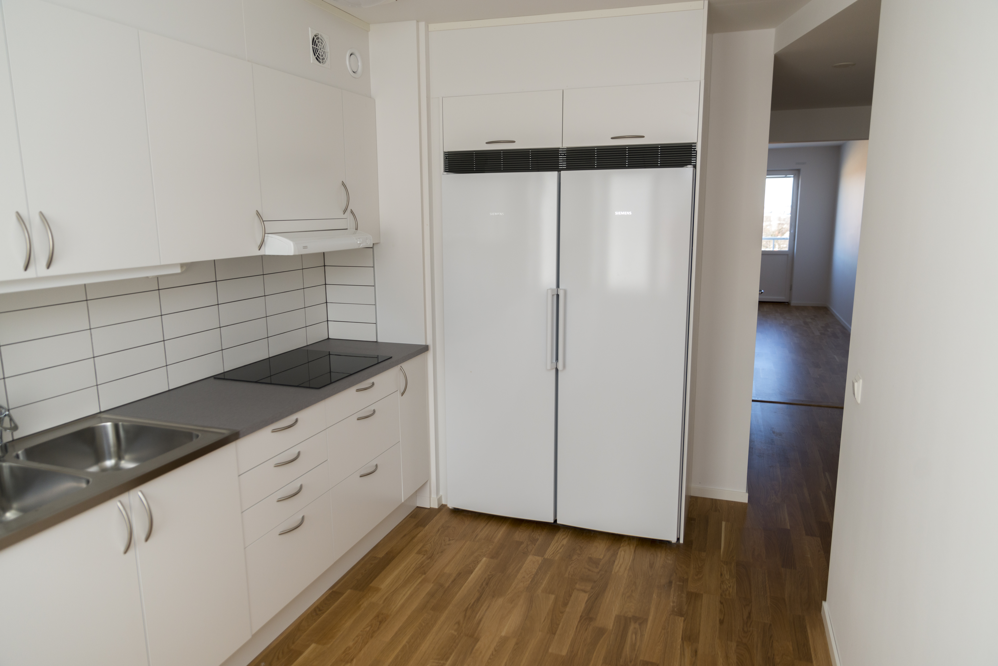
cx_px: 499
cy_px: 333
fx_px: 666
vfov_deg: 53.2
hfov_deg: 73.7
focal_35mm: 24
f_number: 2.8
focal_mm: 24
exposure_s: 1/250
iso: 400
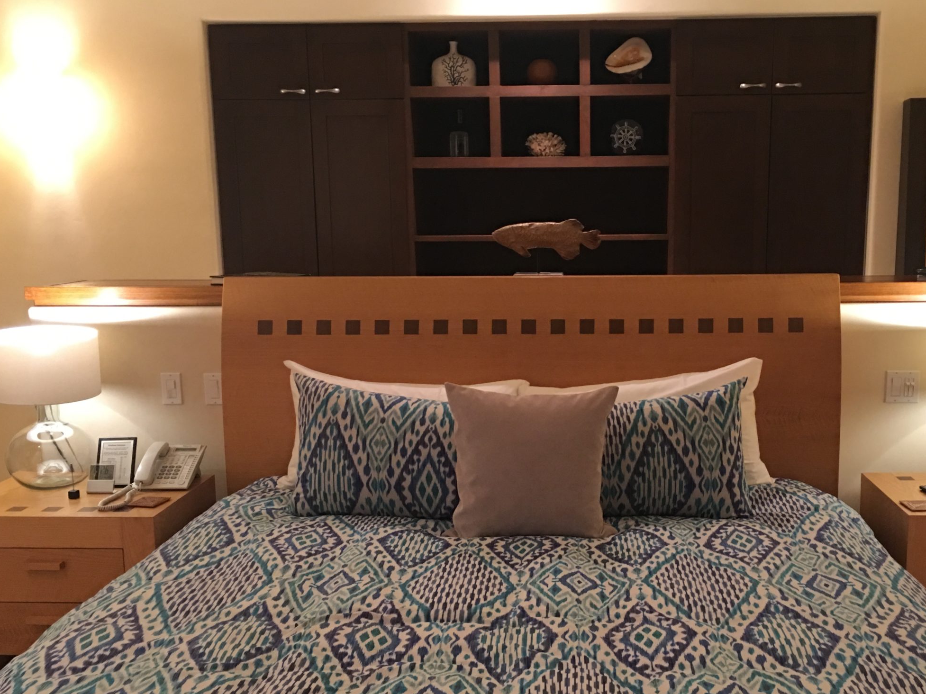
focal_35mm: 38
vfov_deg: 37.6
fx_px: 1016
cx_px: 548
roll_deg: +0.6
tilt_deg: -8.8
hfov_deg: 48.7
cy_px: 393
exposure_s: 1/4
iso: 64
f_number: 2.2
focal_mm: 4.15
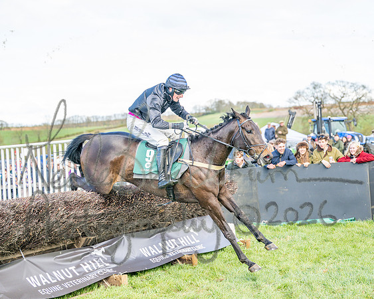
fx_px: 873
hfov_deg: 24.2
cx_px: 188
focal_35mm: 79
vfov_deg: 19.4
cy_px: 150
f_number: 2.8
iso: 400
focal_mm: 70
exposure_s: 1/1600
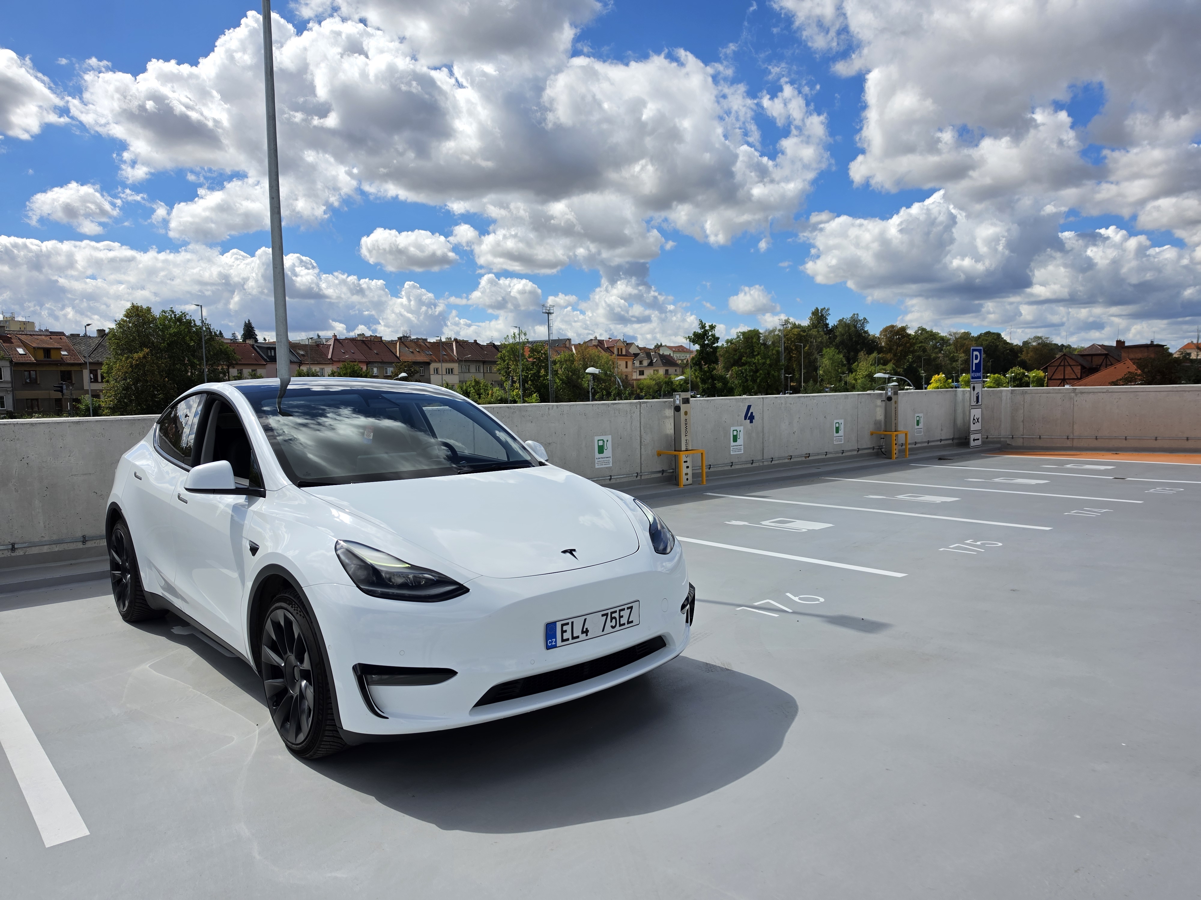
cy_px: 450
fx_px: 798
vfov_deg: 58.9
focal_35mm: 23
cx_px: 600
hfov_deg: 73.9
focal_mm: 6.5
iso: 40
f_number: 1.4
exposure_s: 1/7939
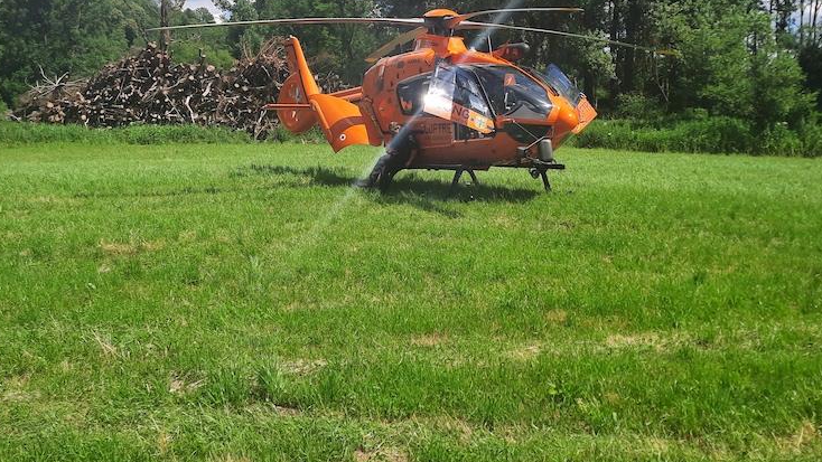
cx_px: 417
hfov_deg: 52.8
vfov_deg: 30.3
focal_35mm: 38
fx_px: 828
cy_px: 76
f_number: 2
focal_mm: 4.6
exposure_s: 1/914
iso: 32
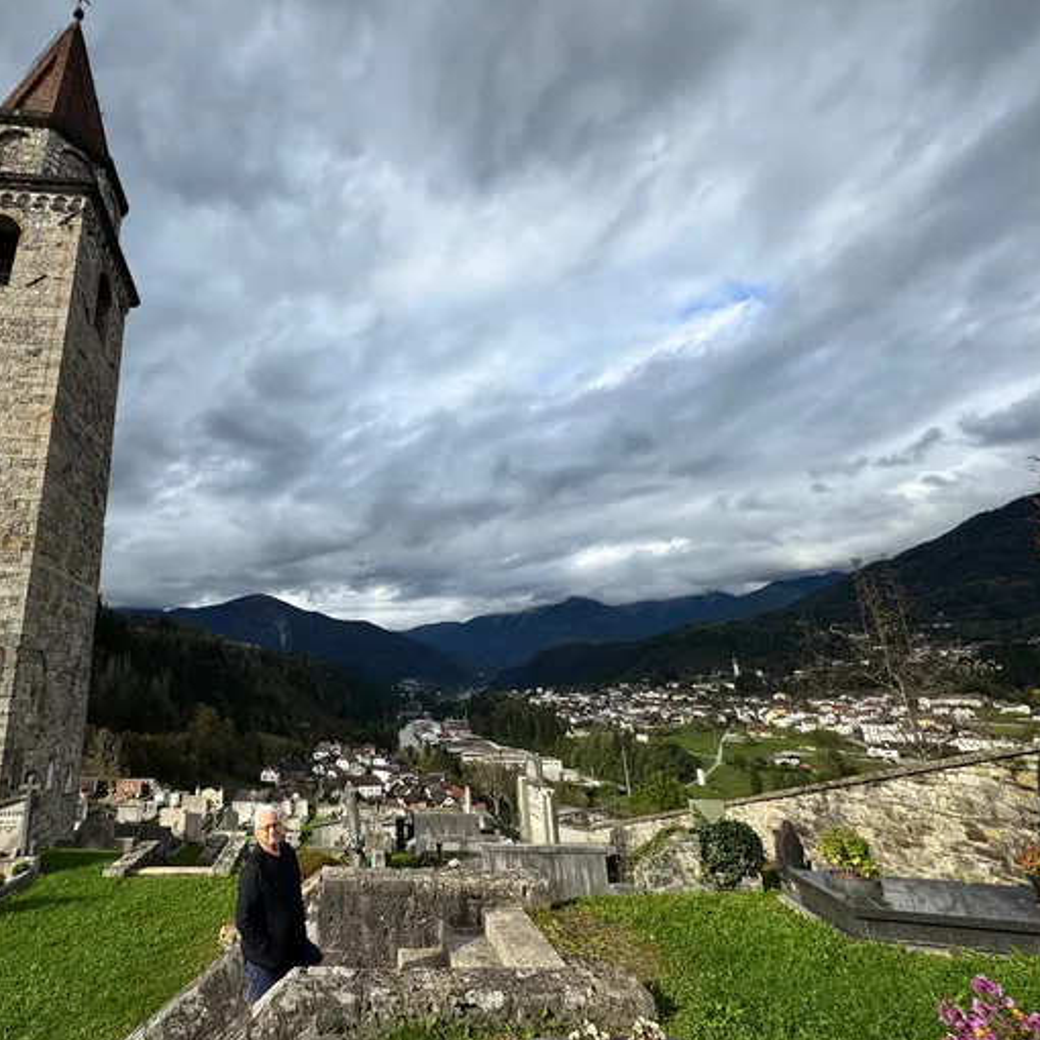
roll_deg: +0.3
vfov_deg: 84.0
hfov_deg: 80.9
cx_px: 339
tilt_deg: +15.9
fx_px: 578
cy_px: 517
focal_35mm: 17
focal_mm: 2.22
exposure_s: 1/1198
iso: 50
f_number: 2.2
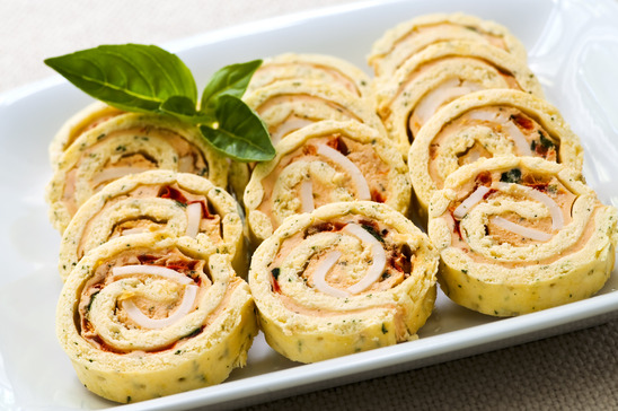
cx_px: 309
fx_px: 2701
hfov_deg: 13.1
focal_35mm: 158
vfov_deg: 8.7
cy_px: 206
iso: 200
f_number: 11
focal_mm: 105
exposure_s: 1/20
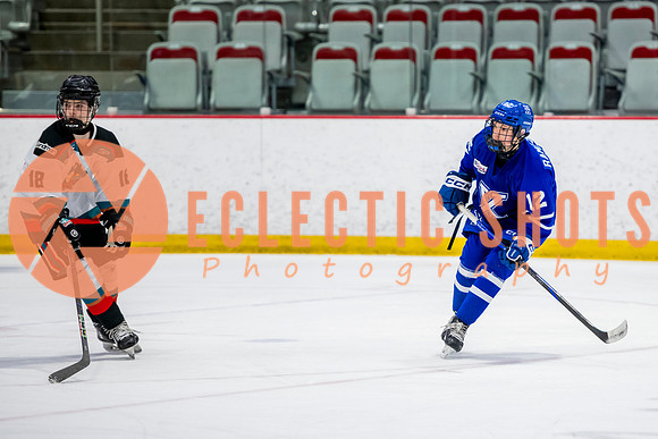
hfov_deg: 7.6
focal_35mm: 271
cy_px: 244
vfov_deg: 5.1
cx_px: 479
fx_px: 4958
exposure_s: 1/800
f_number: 3.2
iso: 1600
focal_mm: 185
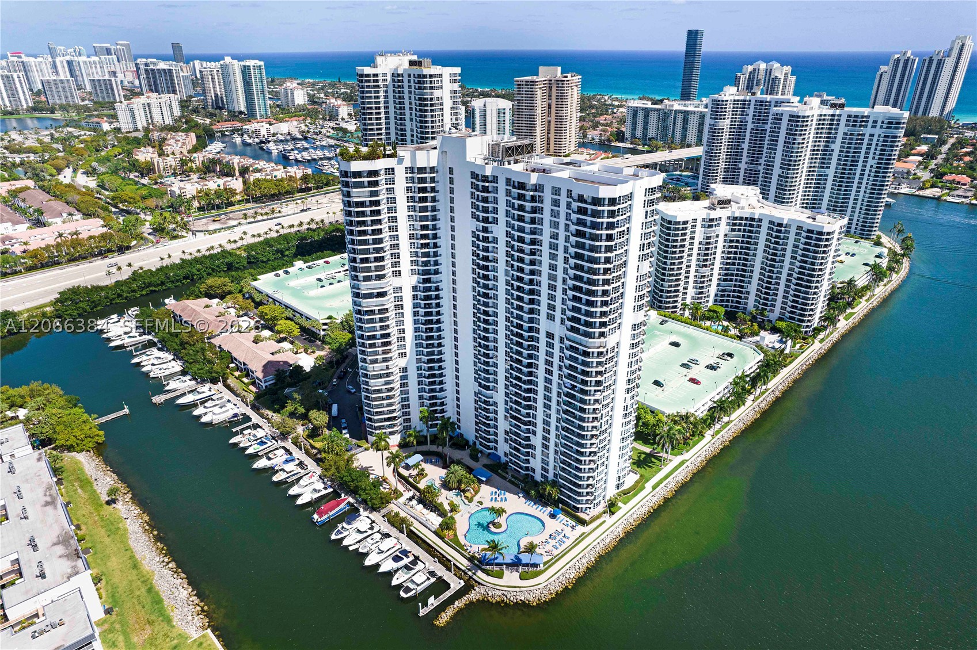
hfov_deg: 78.6
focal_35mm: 22
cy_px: 325
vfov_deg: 57.2
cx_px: 488
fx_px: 597
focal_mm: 8.38
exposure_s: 1/2000
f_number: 2.8
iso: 110
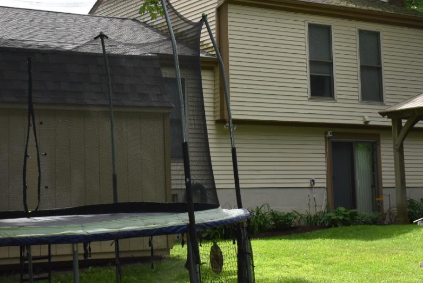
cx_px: 260
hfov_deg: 25.6
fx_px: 929
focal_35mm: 79
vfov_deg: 17.1
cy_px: 54
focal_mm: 28
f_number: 5.6
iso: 100
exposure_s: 1/200
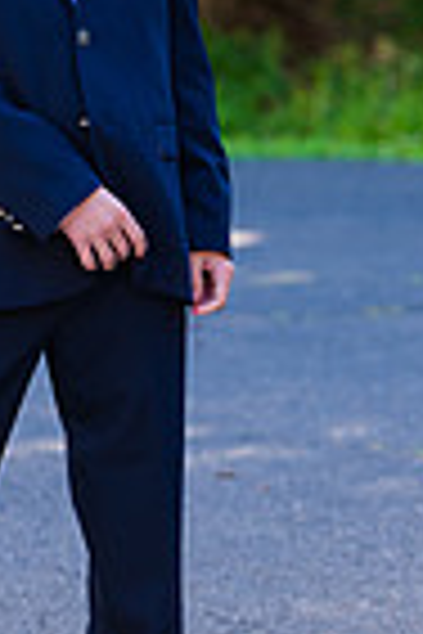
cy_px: -13
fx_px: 5922
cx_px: 9
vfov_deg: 6.1
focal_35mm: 336
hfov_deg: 4.1
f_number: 3.2
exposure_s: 1/200
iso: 200
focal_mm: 105
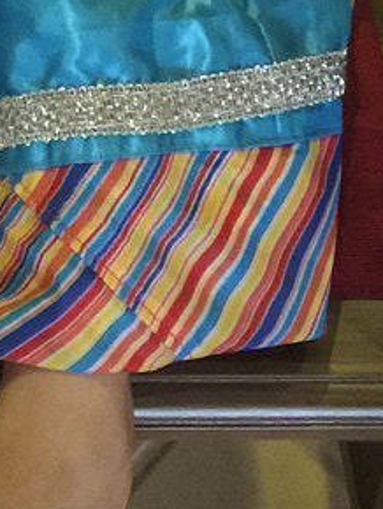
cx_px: -148
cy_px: -679
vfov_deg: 10.7
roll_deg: +0.0
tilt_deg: -44.1
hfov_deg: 9.1
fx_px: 2357
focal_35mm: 160
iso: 80
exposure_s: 1/4
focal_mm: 4.15
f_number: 2.2
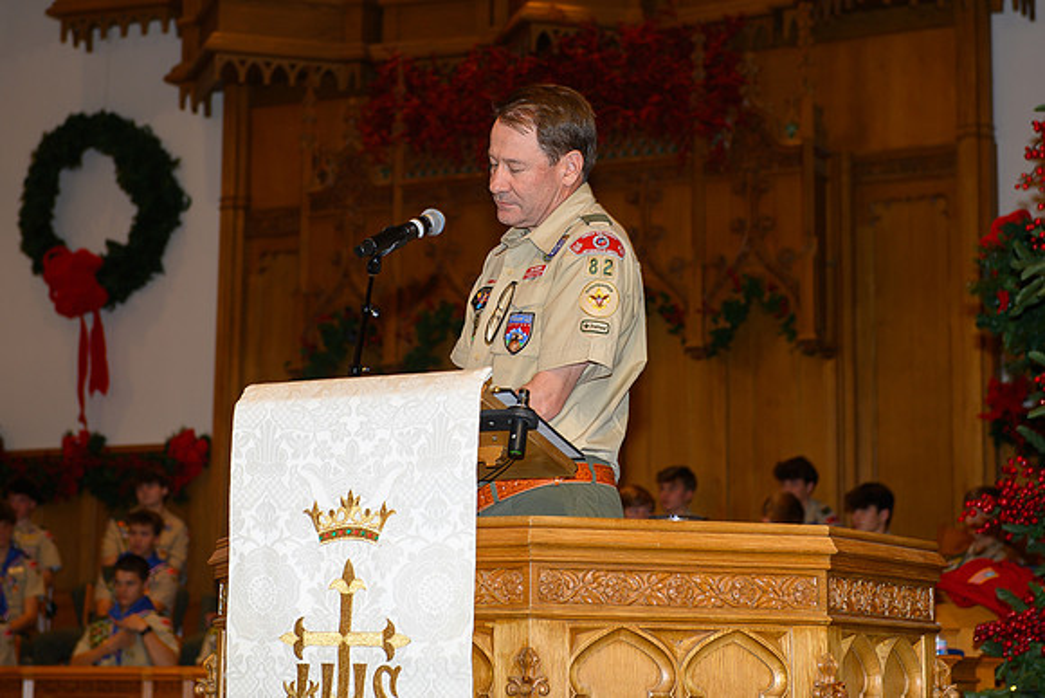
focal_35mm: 92
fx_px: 2678
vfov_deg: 14.8
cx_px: 522
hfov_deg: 22.1
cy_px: 238
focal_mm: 70
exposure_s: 1/60
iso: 400
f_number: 4.5
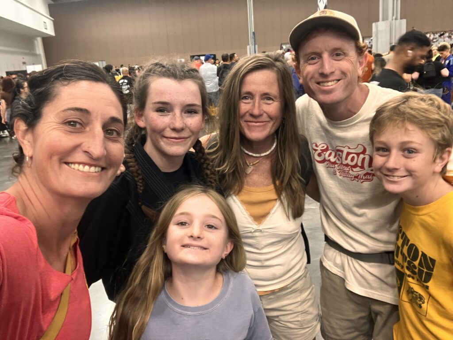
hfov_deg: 56.8
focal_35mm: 32
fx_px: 419
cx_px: 226
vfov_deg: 44.2
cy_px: 170
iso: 125
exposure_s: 1/60
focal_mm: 2.87
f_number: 2.2
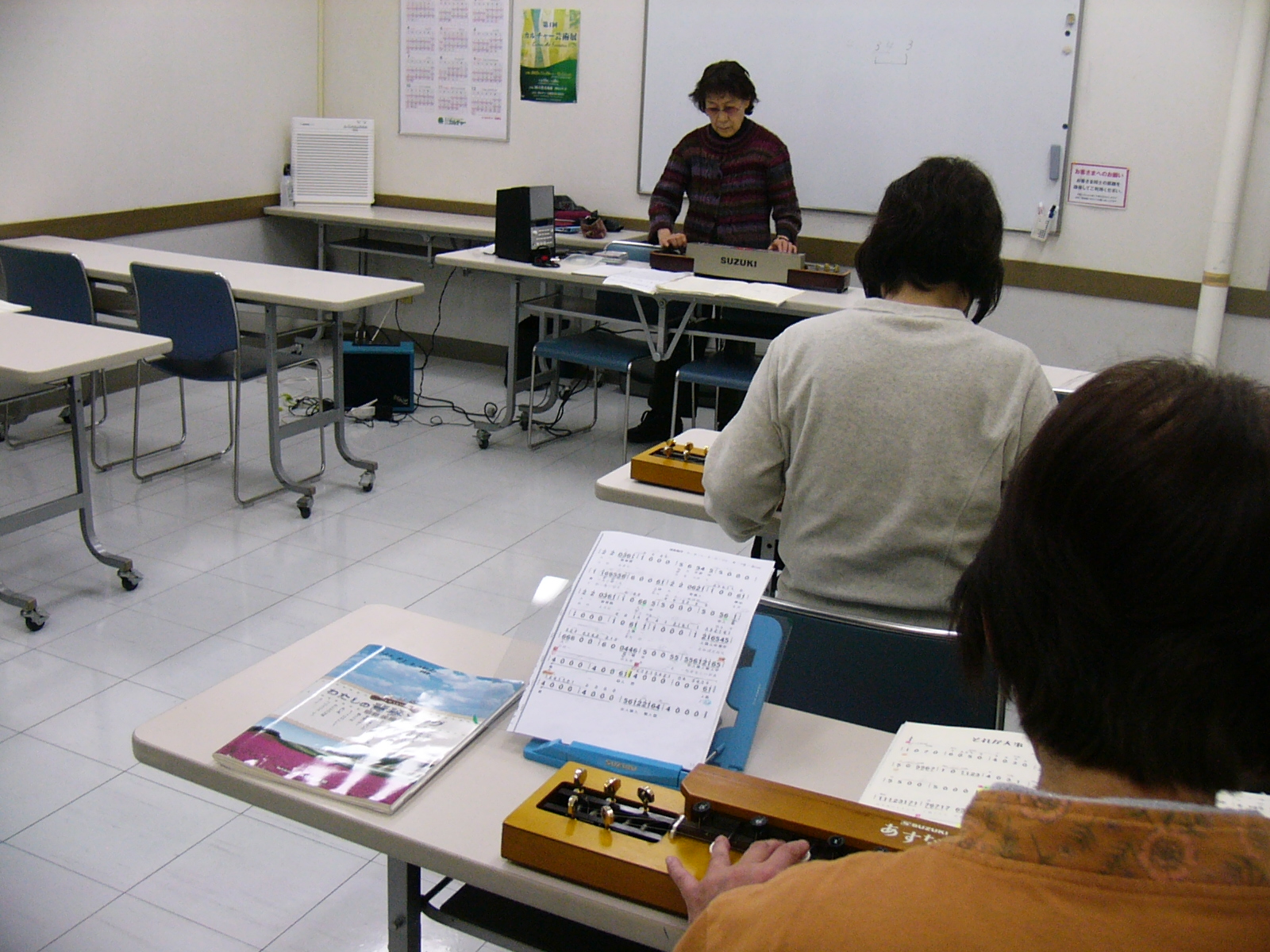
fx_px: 1284
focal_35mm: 35
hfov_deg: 52.6
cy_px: 476
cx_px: 635
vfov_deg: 40.7
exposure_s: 1/60
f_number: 2.8
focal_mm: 4.6
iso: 150
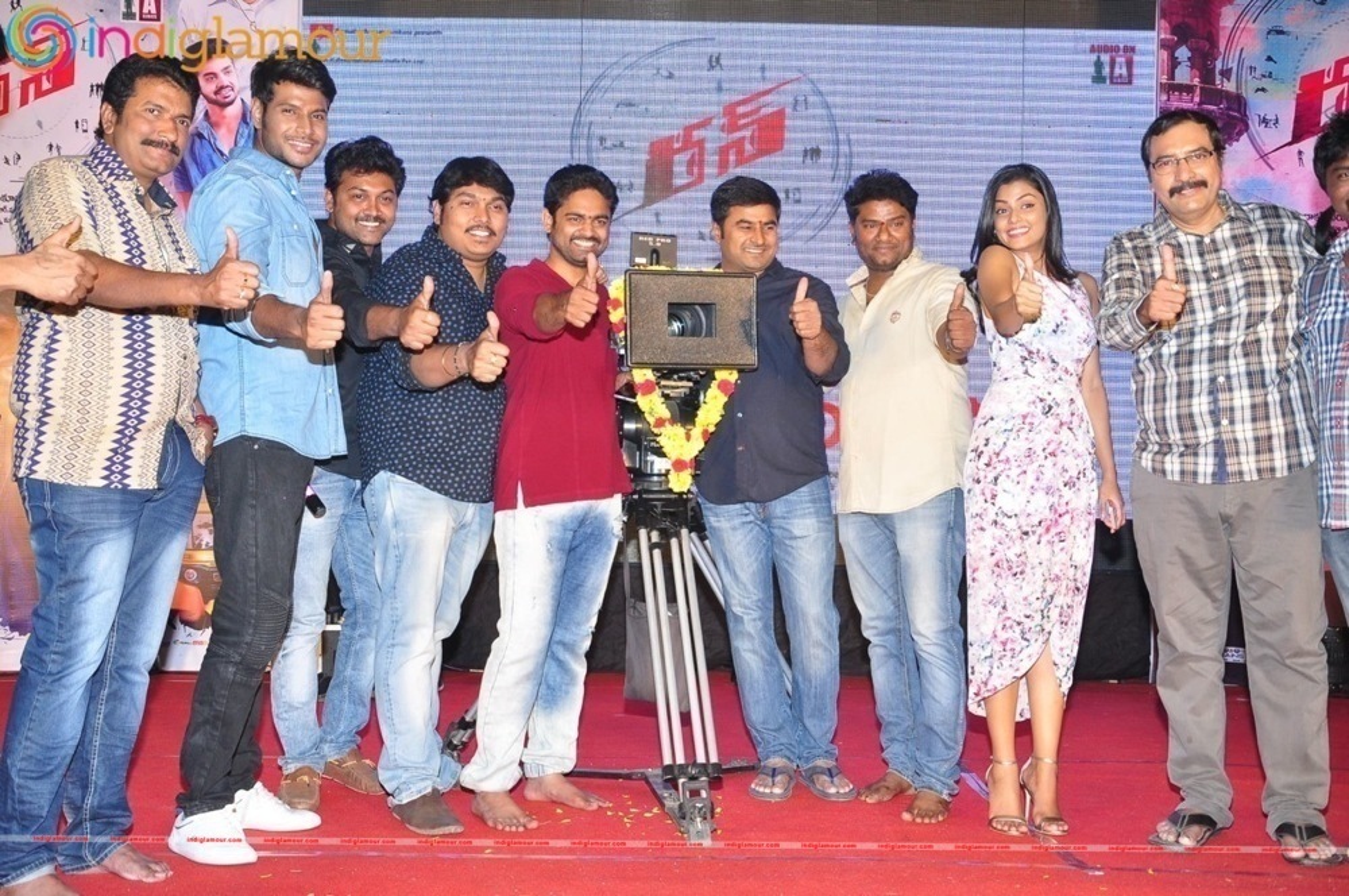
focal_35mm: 38
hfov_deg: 51.3
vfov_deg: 35.4
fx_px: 1403
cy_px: 448
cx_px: 674
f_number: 6.3
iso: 640
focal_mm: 25
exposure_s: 1/125
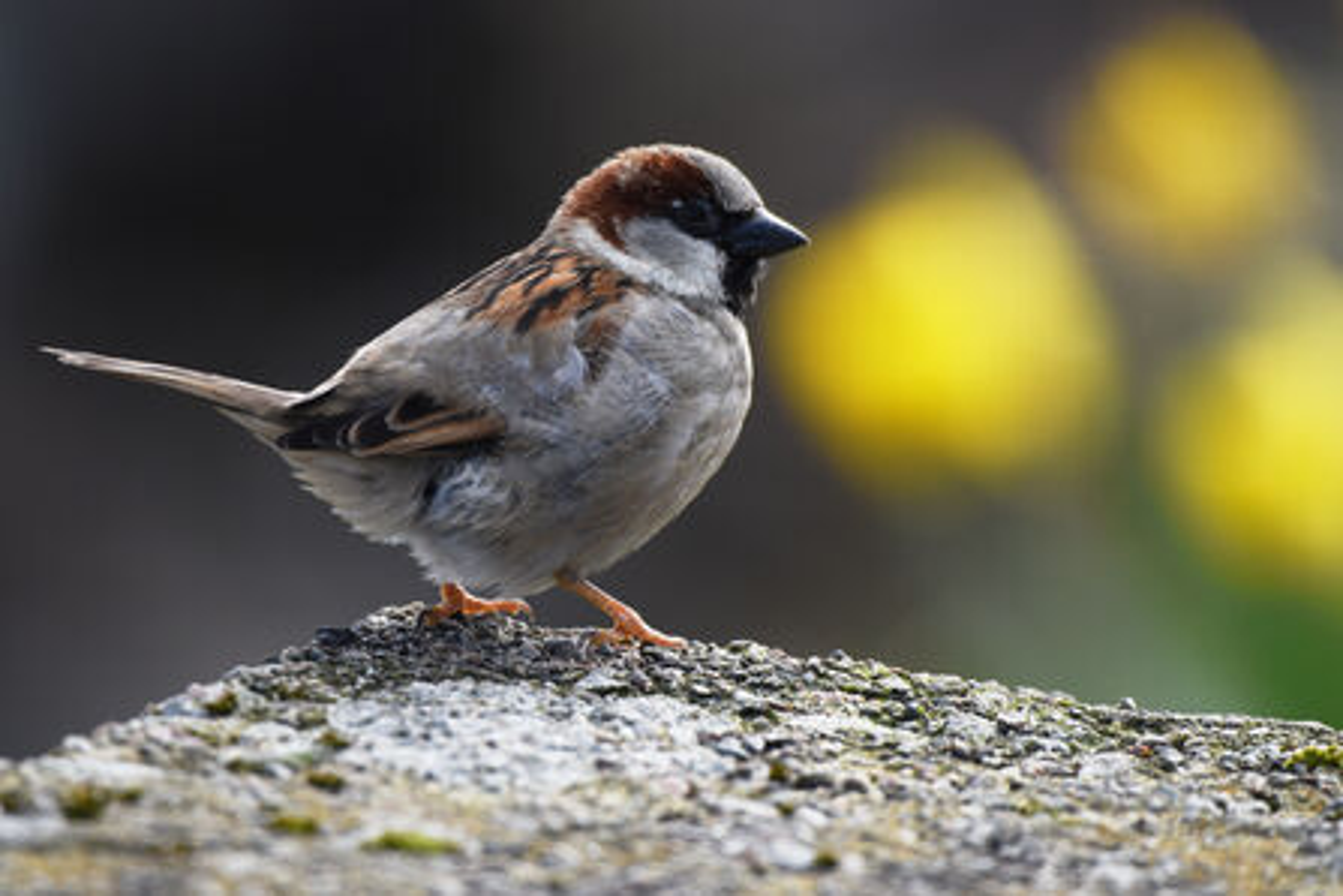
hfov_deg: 2.3
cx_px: 672
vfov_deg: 1.5
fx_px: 33572
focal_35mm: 900
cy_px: 448
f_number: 6.3
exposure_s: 1/500
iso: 200
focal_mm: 600
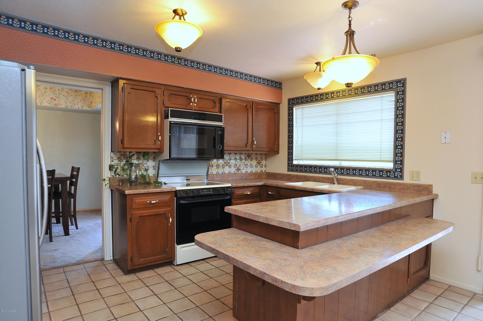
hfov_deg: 81.2
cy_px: 160
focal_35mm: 21
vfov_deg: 59.4
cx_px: 242
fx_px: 282
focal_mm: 21
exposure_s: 1/30
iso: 640
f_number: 6.3
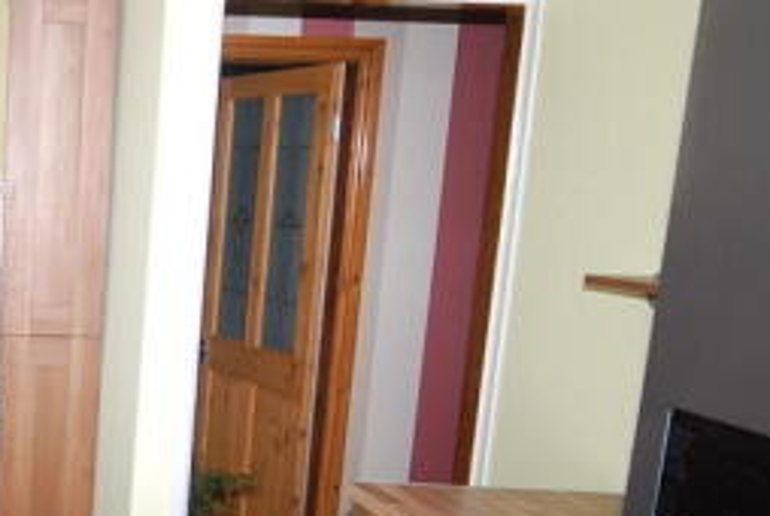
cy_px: 372
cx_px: -111
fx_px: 1156
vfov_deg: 24.9
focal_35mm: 54
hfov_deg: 31.8
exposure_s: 1/60
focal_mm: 14
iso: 200
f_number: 4.8
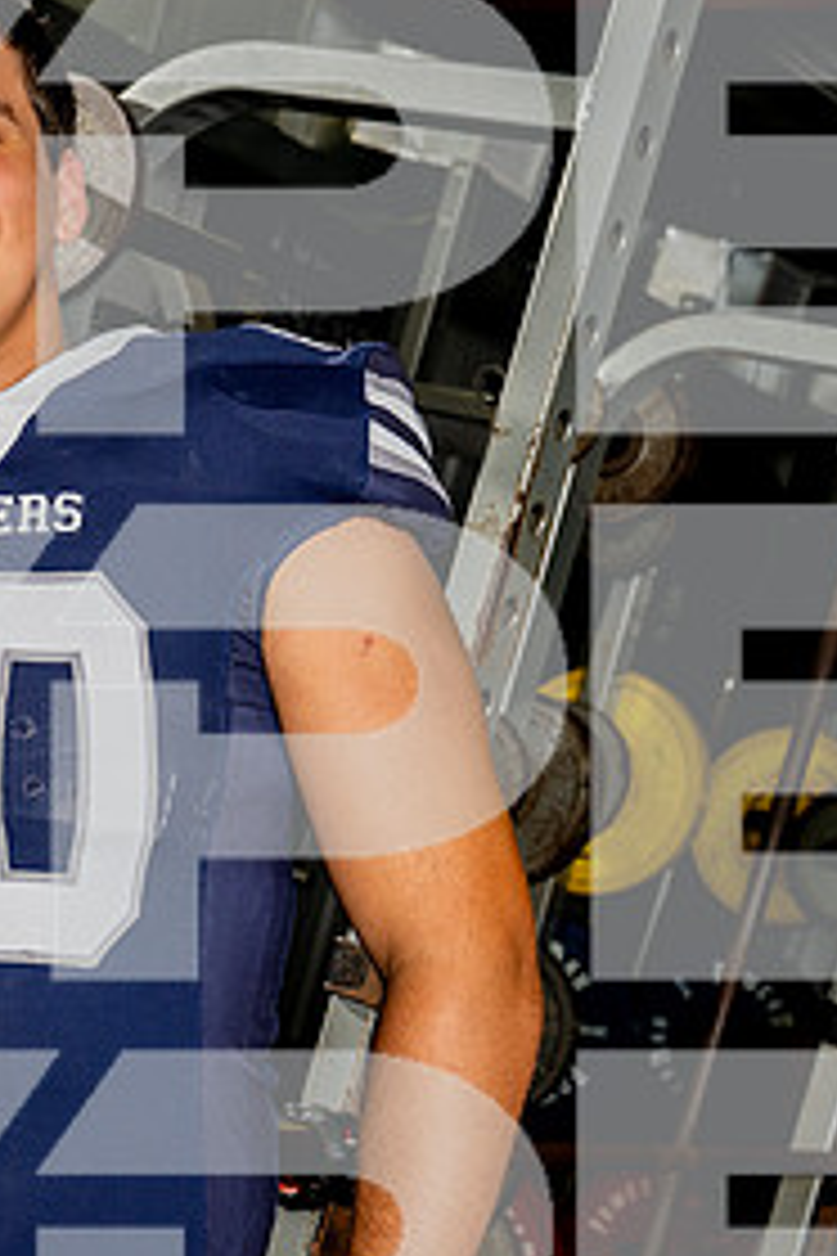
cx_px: -43
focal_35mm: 85
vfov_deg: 23.9
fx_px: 2964
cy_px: 743
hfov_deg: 15.7
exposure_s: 1/250
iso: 250
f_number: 5.6
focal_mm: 40
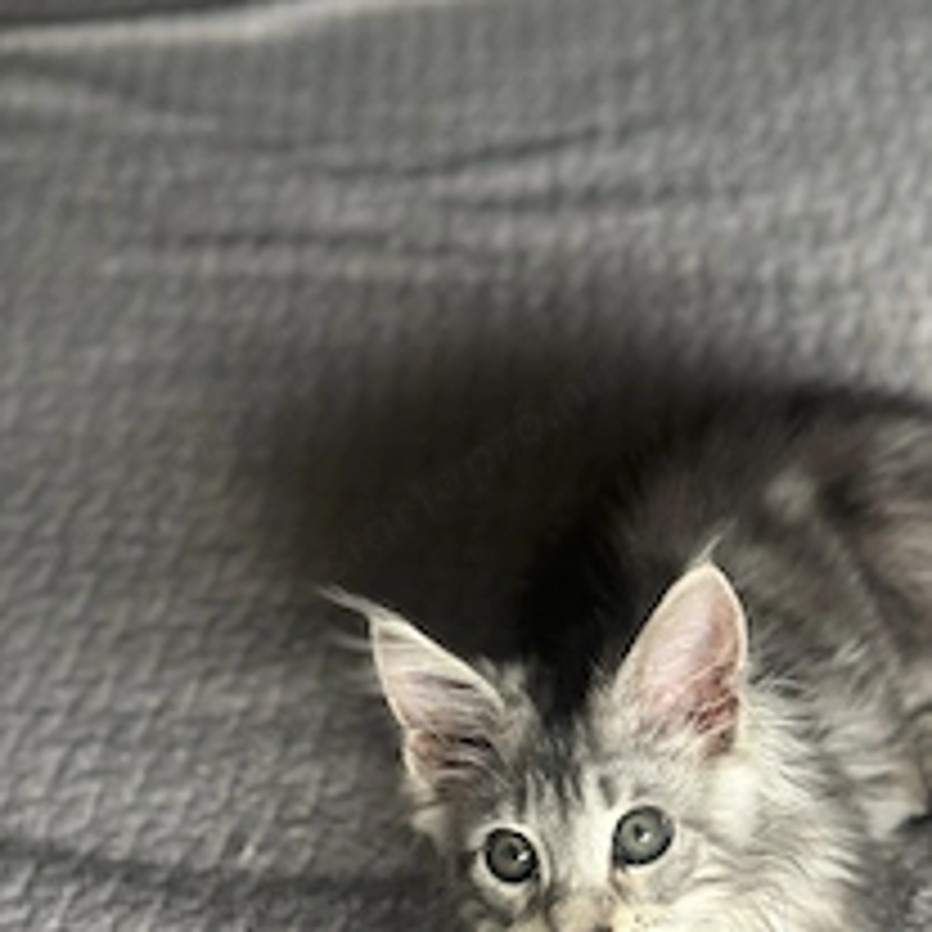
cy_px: 887
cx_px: 644
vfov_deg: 20.6
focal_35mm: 82
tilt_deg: -46.4
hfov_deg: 21.0
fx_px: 2498
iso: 125
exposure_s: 1/81
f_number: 1.78
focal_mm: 6.86
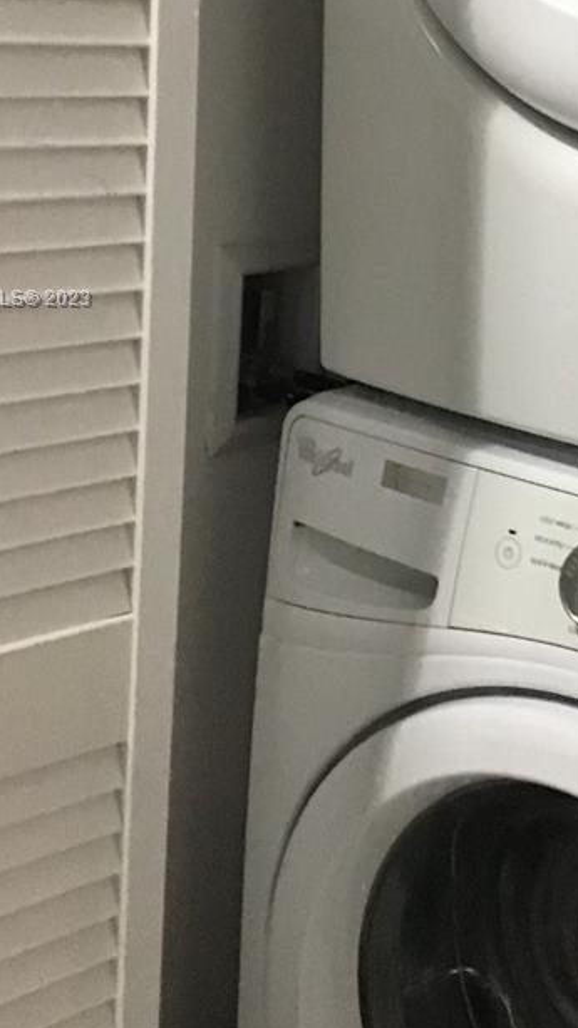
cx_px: 538
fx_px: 1800
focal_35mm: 66
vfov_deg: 31.5
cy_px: 300
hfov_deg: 17.9
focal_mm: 3.3
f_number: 2.4
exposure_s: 1/24
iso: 200
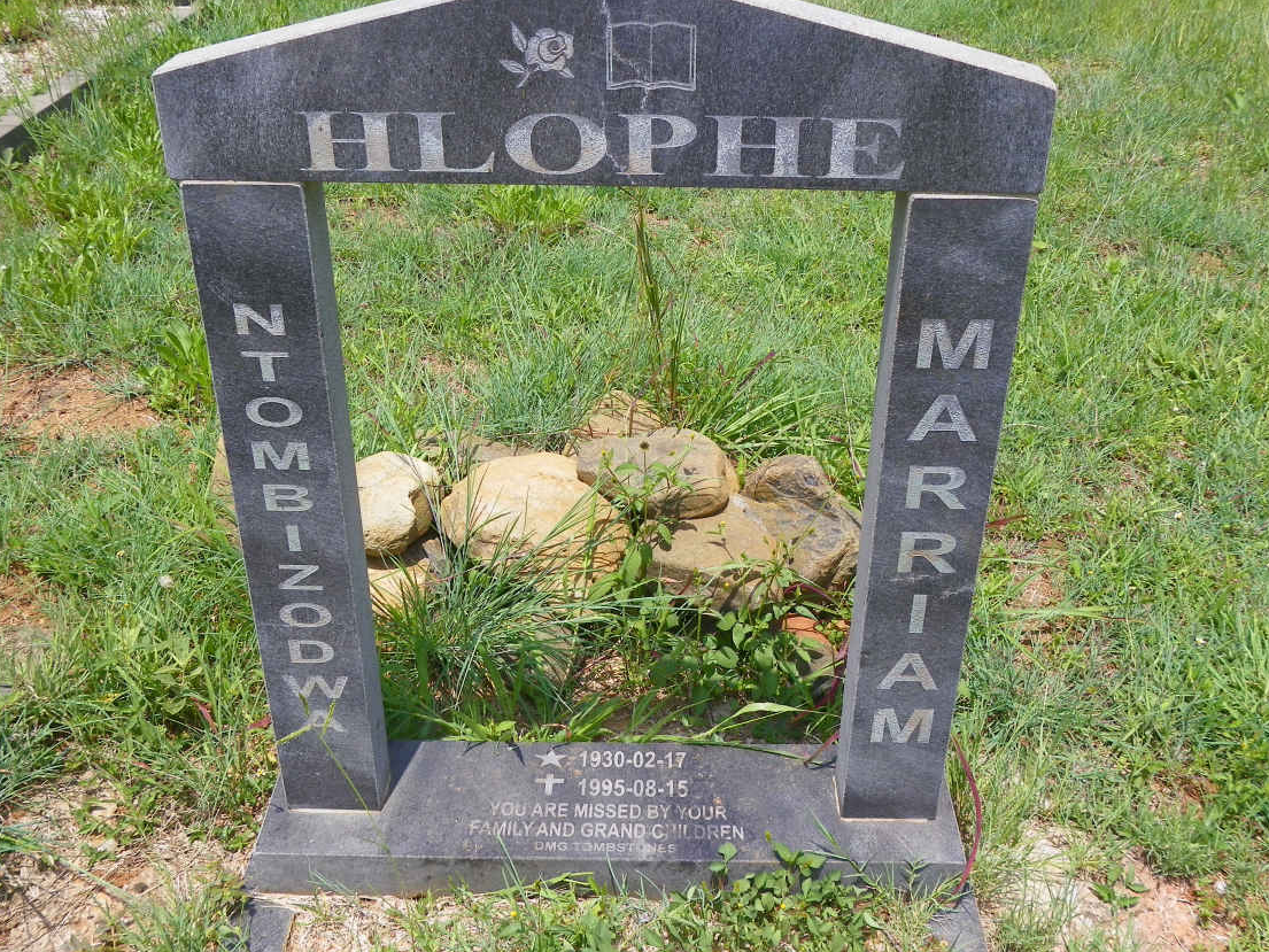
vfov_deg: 37.7
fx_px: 1393
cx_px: 639
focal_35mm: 38
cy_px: 469
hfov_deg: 49.0
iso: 64
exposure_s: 1/250
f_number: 5
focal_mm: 6.2
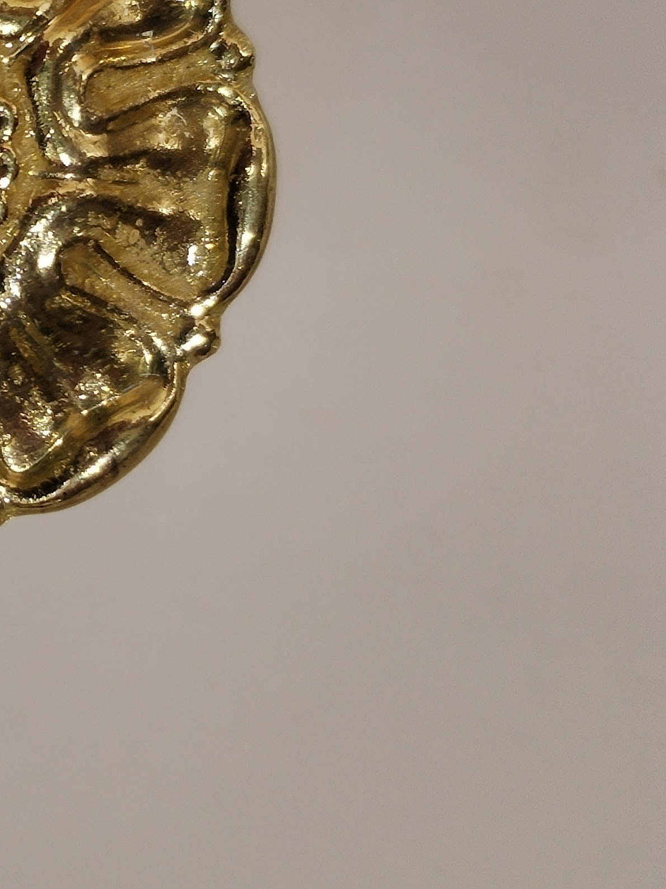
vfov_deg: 23.2
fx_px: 2155
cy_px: 289
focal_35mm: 84
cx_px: -174
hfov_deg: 16.7
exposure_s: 1/130
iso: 100
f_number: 1.8
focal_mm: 4.75
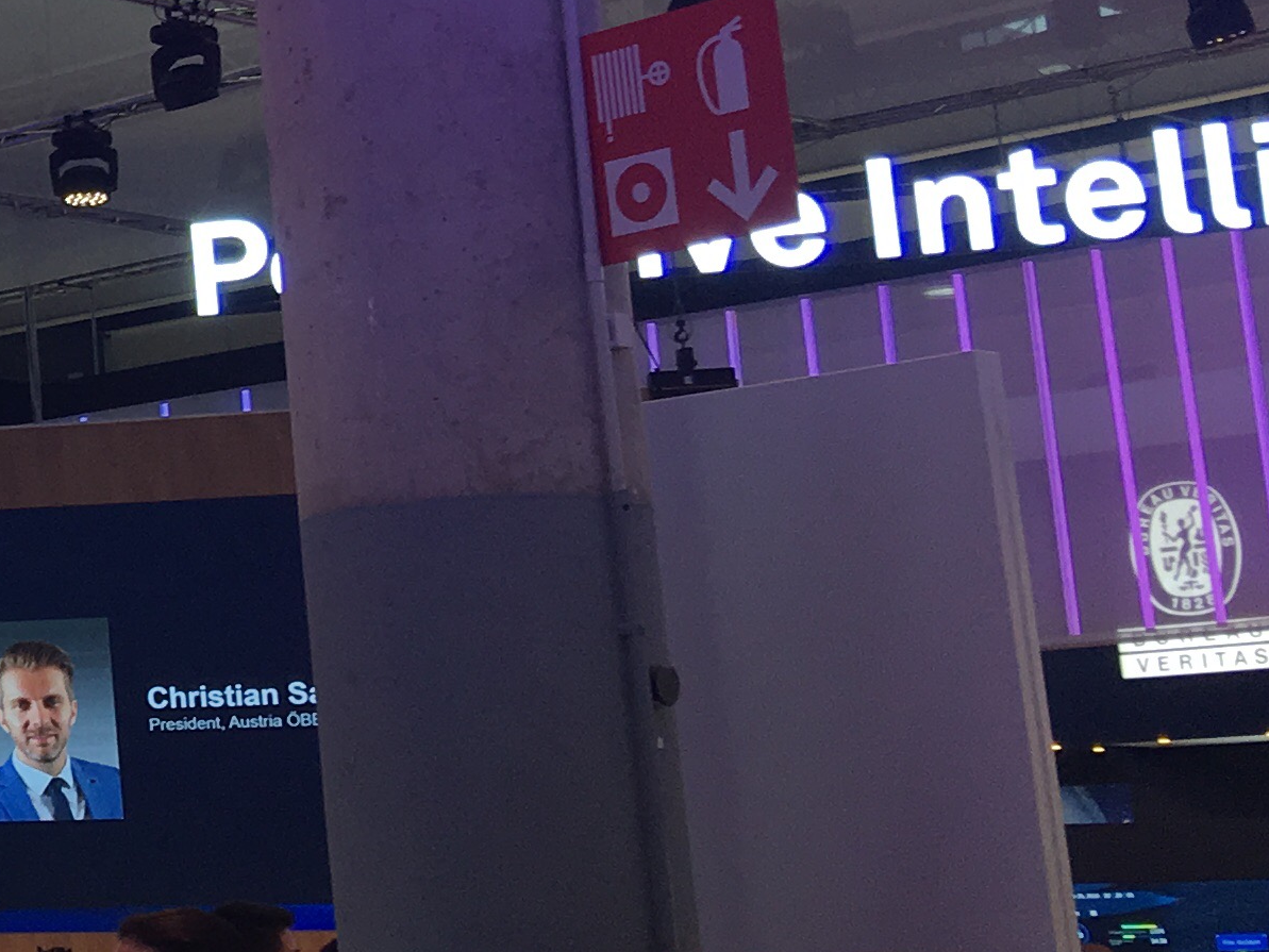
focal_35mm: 98
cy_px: 203
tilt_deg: +14.0
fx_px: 3593
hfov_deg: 17.3
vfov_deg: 15.0
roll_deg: -0.1
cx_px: -822
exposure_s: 1/50
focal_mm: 4.15
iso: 25
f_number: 2.2
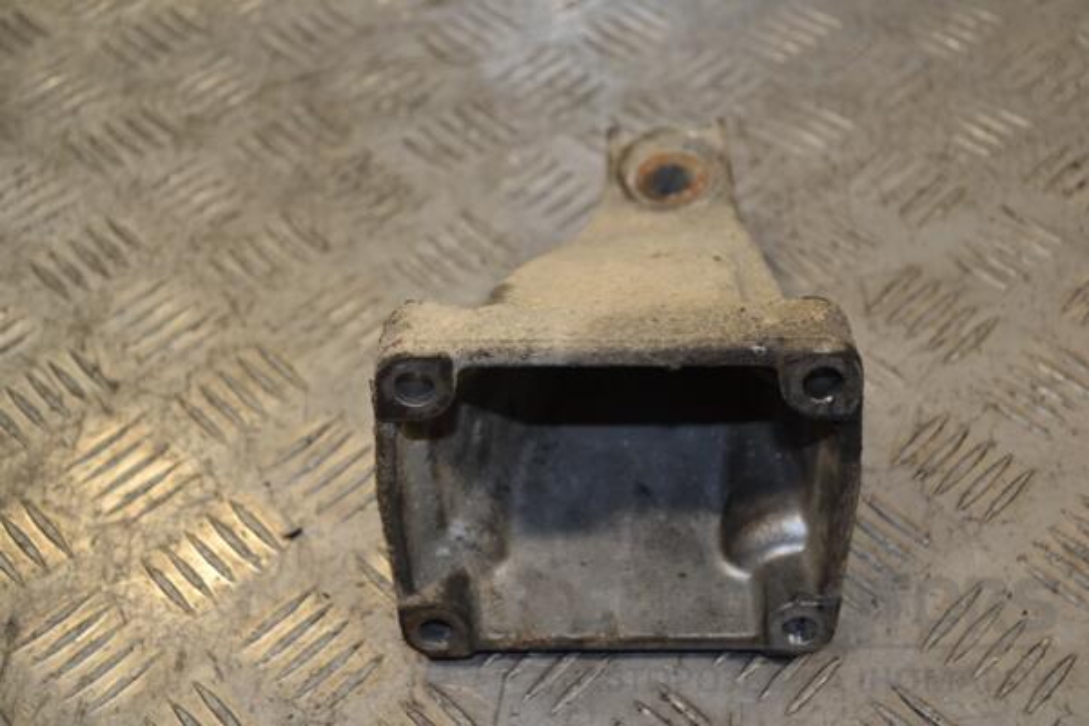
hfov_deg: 41.1
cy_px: 363
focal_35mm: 48
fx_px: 1452
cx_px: 544
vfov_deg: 28.1
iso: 220
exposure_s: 1/125
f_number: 4.8
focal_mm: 32
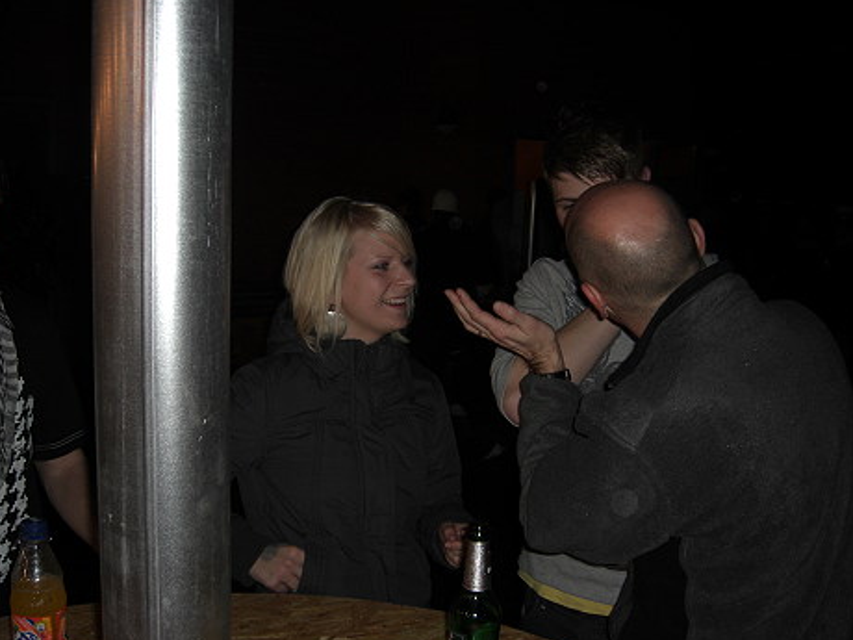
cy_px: 325
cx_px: 423
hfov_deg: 47.9
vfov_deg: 36.8
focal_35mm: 39
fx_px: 961
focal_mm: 7.9
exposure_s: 1/60
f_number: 2.8
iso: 100
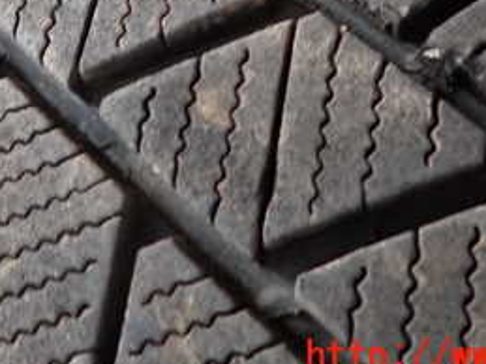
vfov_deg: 23.6
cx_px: 167
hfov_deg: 33.0
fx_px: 814
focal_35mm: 58
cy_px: -41
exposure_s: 1/30
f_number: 2
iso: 250
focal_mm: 4.5
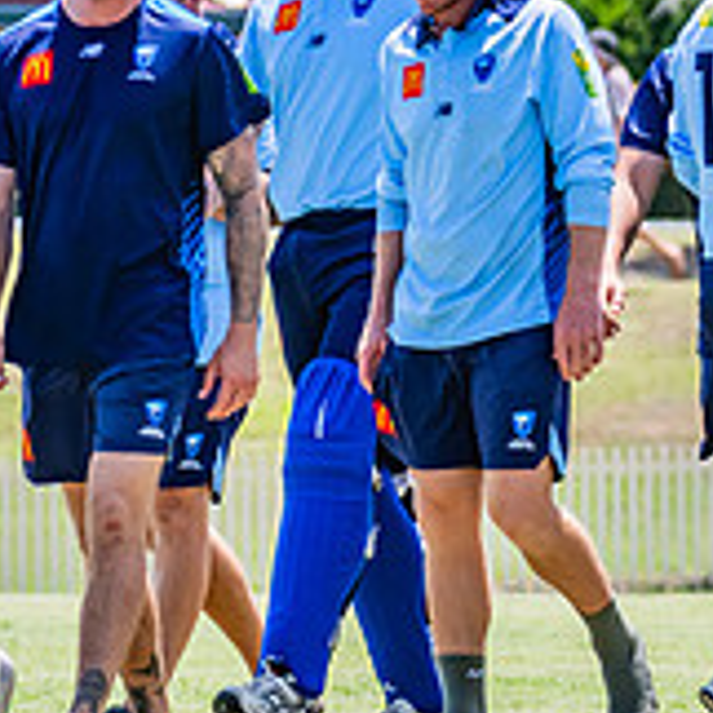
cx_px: 802
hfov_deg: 2.4
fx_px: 17338
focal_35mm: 744
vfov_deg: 2.4
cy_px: 365
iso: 800
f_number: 9
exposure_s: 1/2000
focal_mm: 240
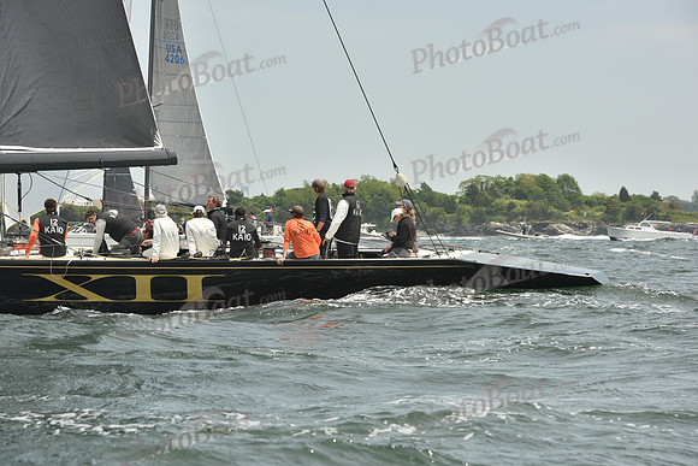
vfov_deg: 11.8
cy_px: 233
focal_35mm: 116
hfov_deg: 17.6
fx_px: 2250
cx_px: 349
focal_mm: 116
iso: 400
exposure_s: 1/1250
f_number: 9
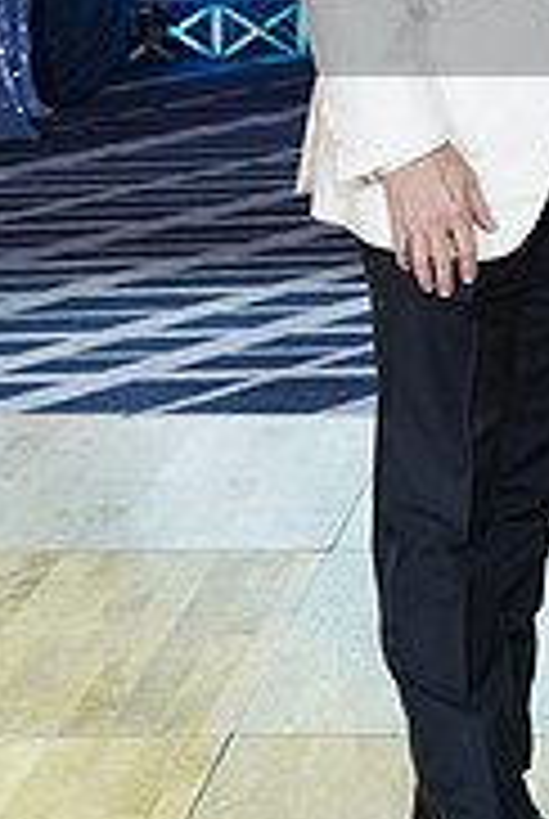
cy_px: -72
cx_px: 826
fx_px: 3555
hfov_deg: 8.6
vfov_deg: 12.9
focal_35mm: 156
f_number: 5
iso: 1600
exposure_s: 1/200
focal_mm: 49
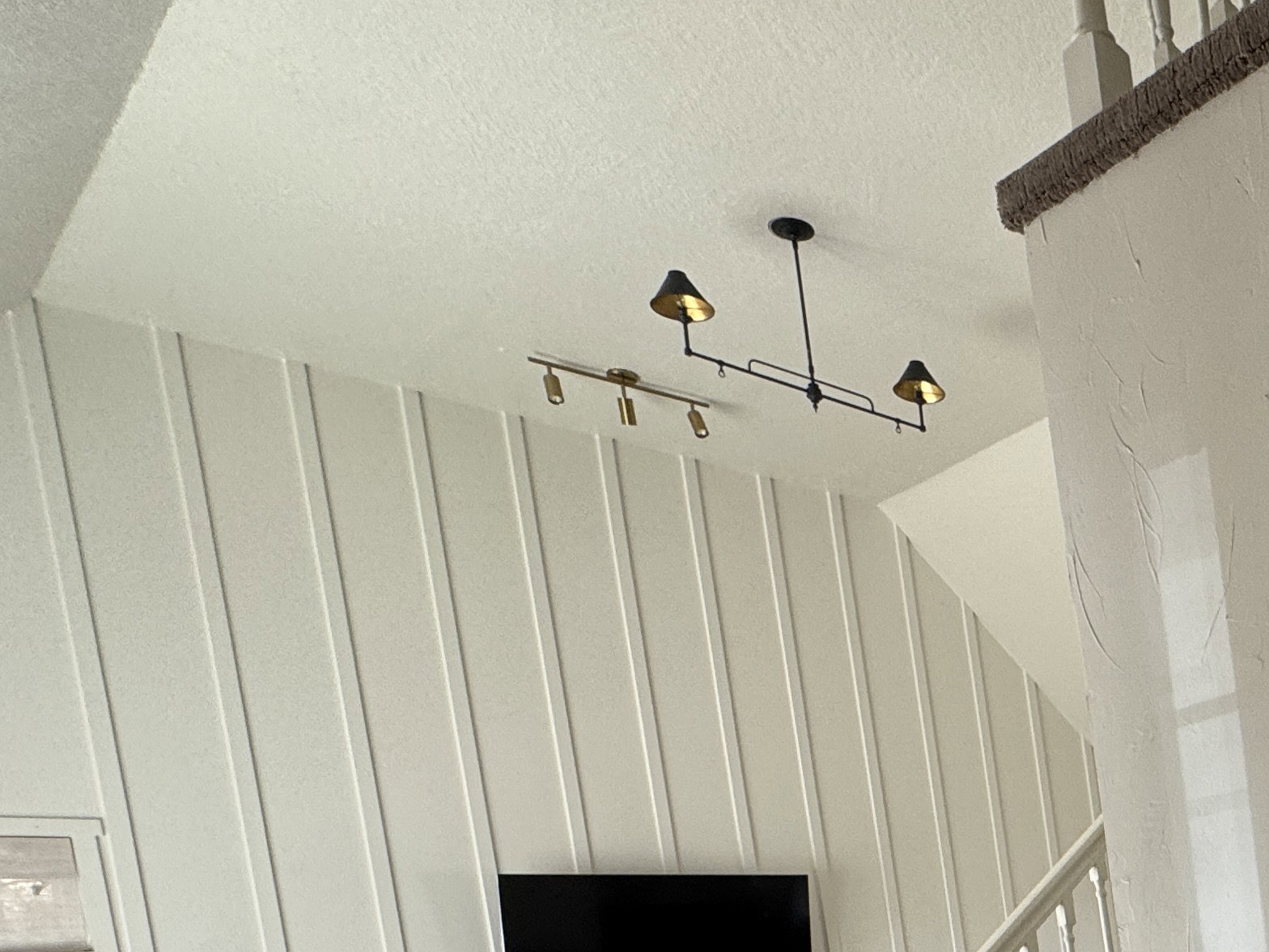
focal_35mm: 36
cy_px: 1073
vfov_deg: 33.9
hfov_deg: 39.0
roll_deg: +6.1
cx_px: 1489
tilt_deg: -5.4
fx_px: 1320
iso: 100
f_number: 2.2
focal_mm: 2.22
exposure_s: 1/99
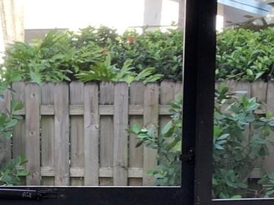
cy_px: 224
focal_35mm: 124
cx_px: -16
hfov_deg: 15.5
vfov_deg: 11.8
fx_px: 982
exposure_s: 1/120
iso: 40
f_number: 2.4
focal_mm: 3.3
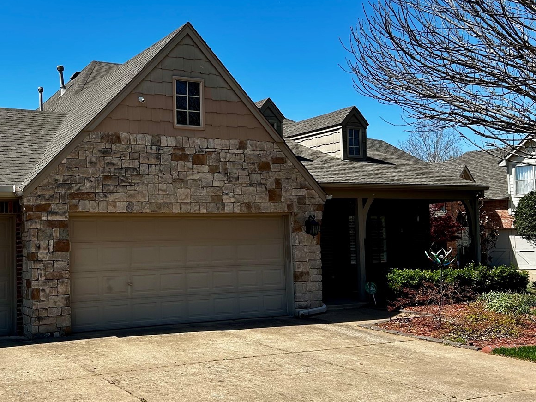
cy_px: 208
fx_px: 666
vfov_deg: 33.6
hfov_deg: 42.6
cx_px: 141
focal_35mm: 43
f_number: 1.5
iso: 50
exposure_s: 1/4115
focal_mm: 5.7
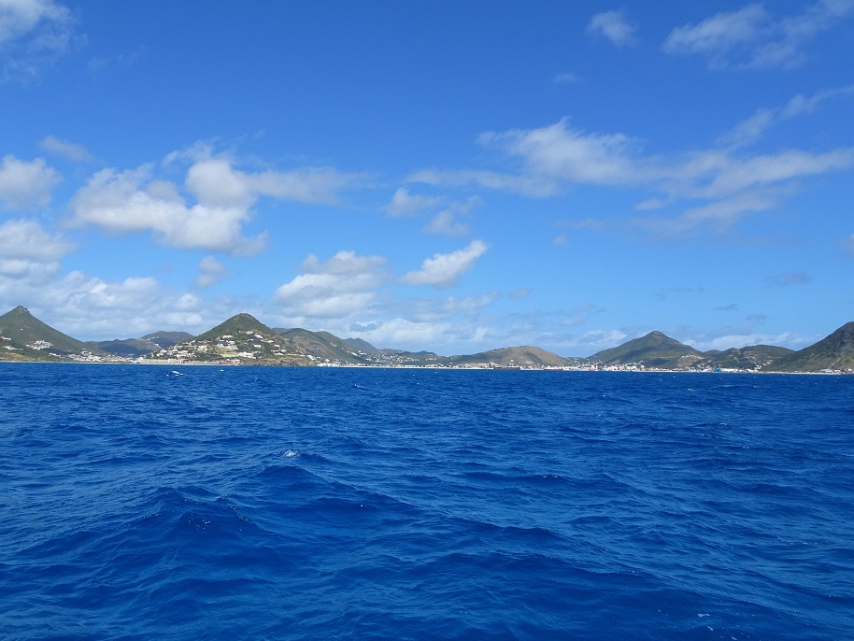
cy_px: 328
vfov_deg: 49.8
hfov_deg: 63.2
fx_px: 691
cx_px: 375
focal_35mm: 28
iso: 80
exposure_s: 1/1250
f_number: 3.5
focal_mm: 4.1
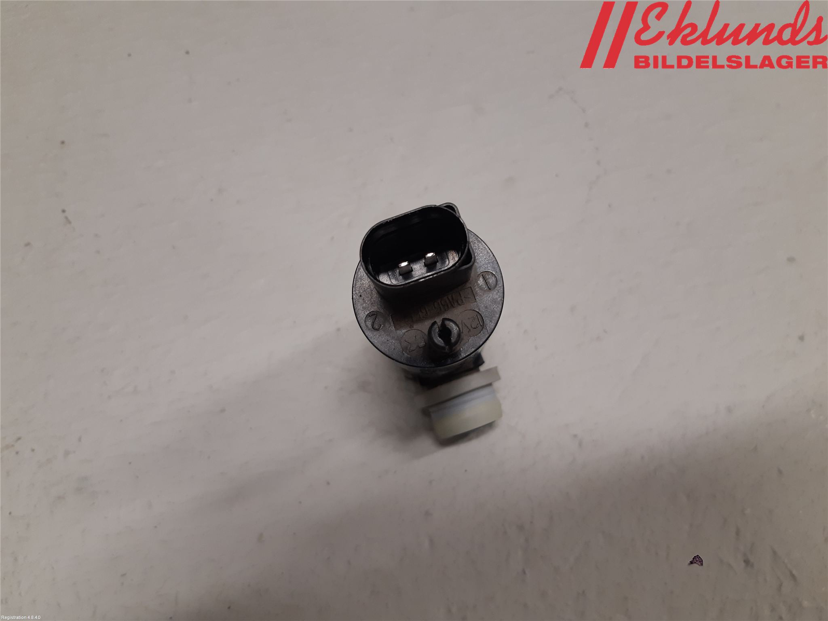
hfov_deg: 67.3
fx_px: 622
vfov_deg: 53.1
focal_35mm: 26
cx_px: 414
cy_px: 310
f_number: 1.7
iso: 100
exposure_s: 1/50
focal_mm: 3.93
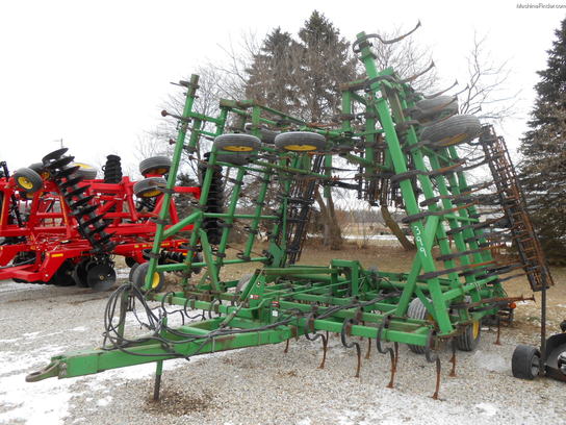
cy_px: 212
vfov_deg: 53.1
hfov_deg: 67.3
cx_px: 283
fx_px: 425
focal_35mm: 26
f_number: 3.5
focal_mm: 4.6
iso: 80
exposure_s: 1/80
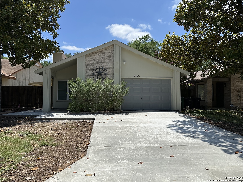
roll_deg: -0.7
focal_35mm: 24
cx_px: 122
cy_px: 91
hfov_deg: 71.6
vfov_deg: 56.8
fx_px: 168
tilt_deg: +1.2
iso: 80
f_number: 1.78
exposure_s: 1/6623
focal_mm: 6.86
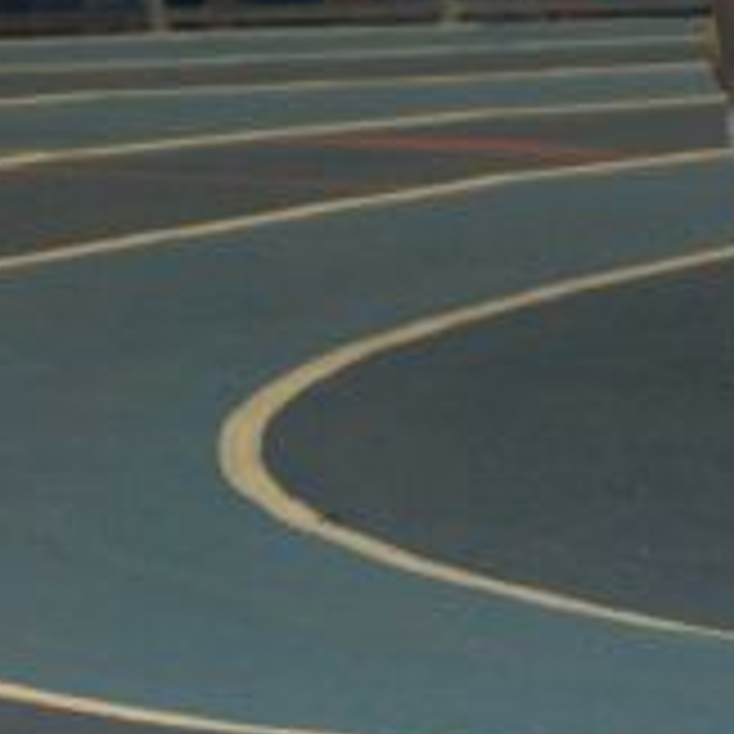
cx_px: 878
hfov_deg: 3.5
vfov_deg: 3.5
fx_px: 11995
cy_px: -284
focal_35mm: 500
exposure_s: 1/125
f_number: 6.3
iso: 800
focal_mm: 80
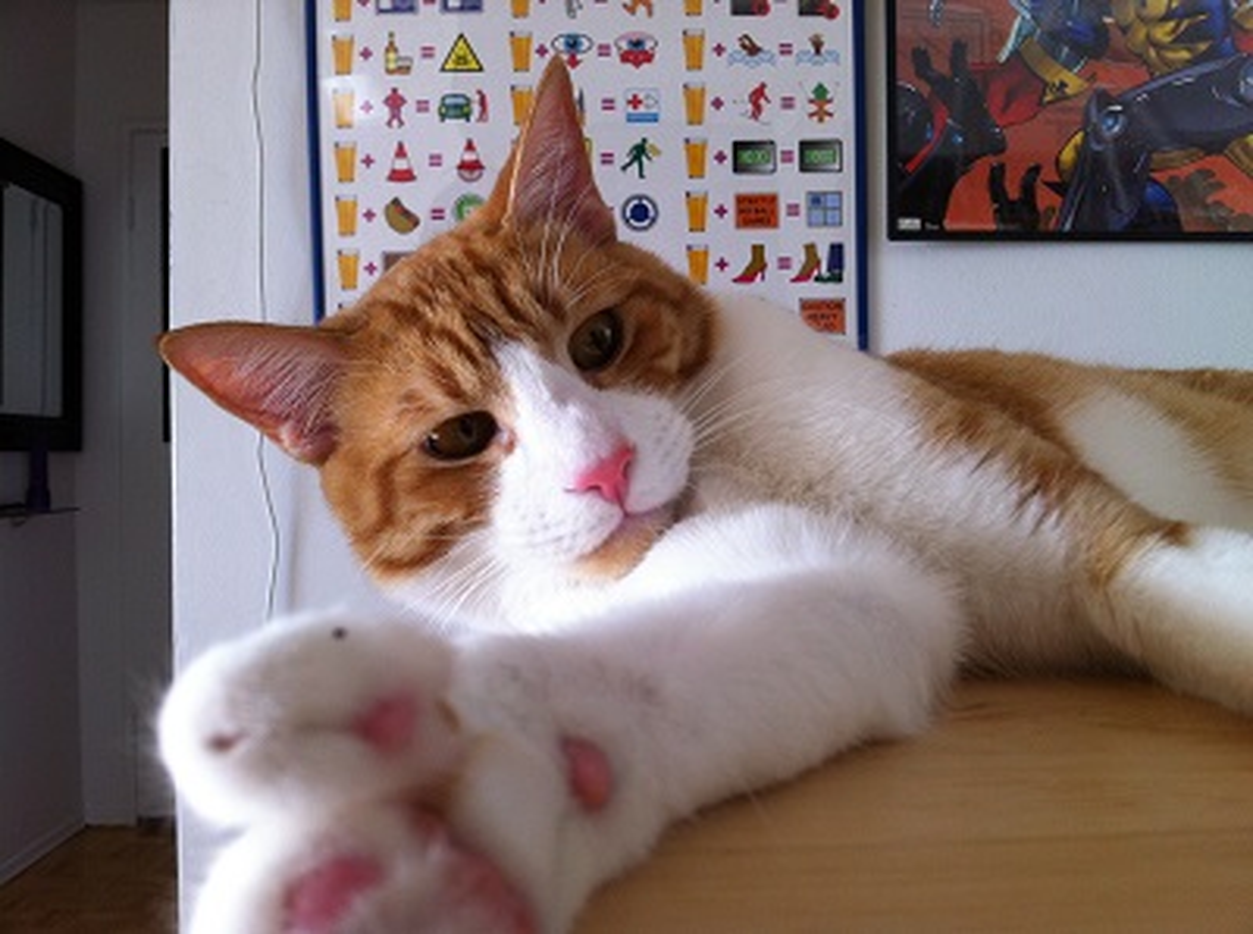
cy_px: 467
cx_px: 626
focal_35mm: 35
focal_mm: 3.85
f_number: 2.8
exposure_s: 1/60
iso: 80
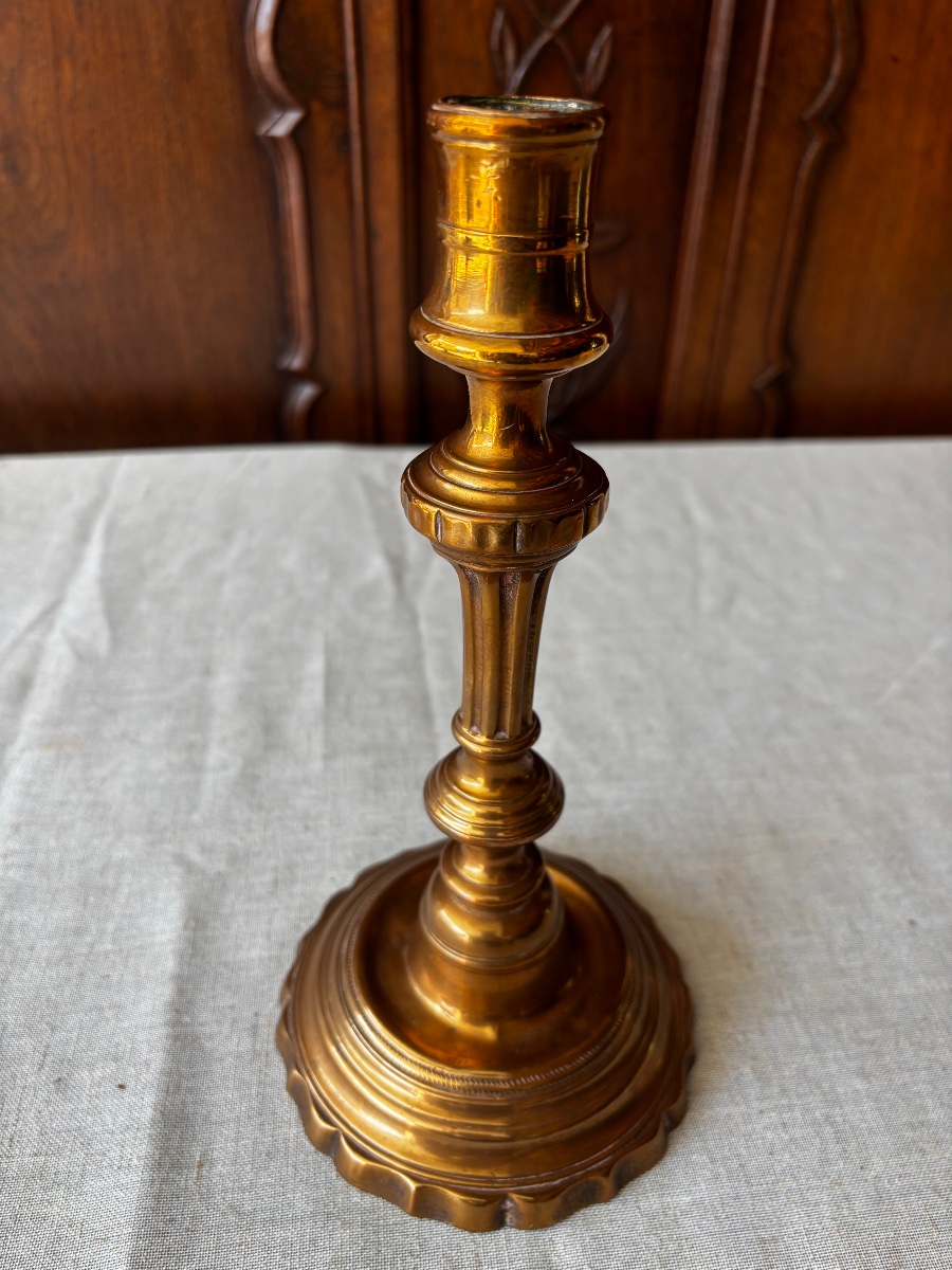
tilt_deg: -33.6
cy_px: 635
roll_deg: -2.6
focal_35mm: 26
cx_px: 476
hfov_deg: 53.1
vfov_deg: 67.3
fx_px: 953
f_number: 1.6
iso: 50
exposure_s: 1/121
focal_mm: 5.96
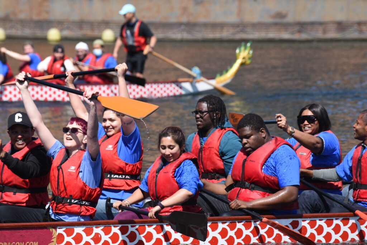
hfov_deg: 6.9
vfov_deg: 4.6
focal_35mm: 300
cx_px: 184
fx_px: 3060
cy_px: 122
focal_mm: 300
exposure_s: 1/640
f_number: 10
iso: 400
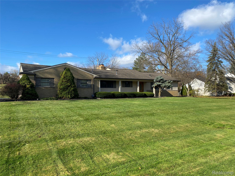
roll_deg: +0.1
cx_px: 118
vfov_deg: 53.1
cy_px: 88
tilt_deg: +1.9
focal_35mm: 26
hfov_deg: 67.3
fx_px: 177
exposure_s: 1/2028
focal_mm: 4.25
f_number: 1.8
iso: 32
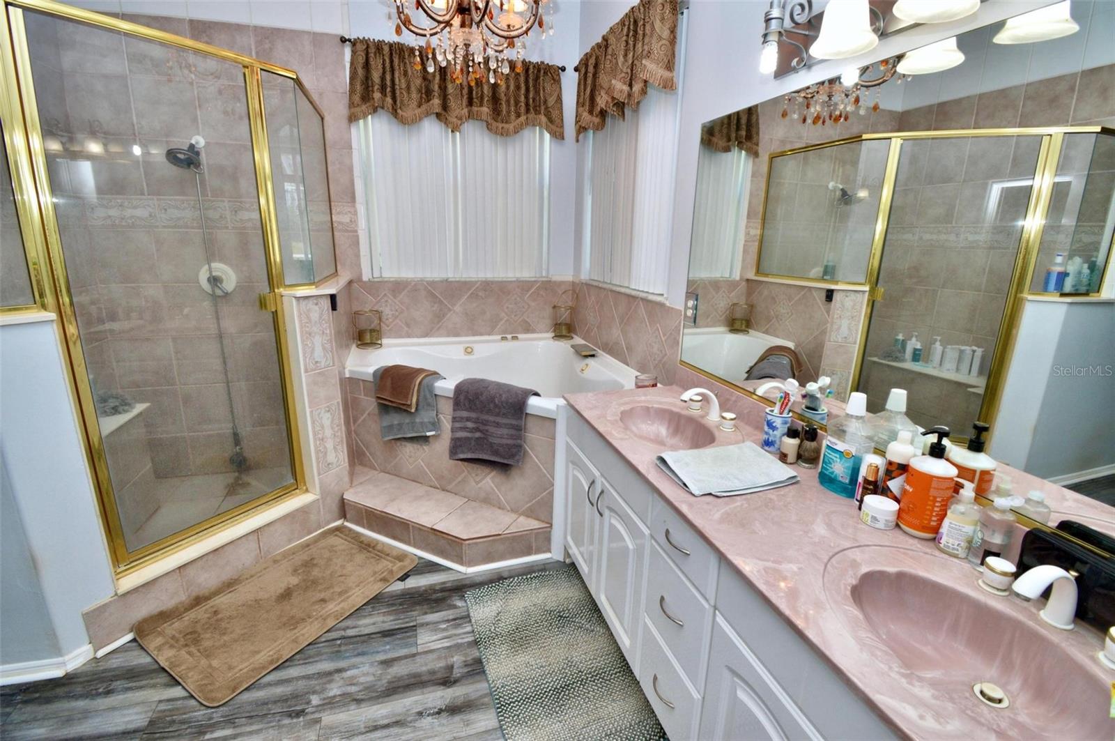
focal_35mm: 15
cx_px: 558
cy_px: 370
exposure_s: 1/60
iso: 800
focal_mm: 10
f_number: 8
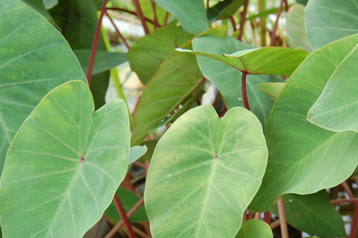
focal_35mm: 97
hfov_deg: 21.0
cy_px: 191
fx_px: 964
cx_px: 208
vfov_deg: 14.0
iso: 360
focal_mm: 24
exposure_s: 1/125
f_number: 5.6
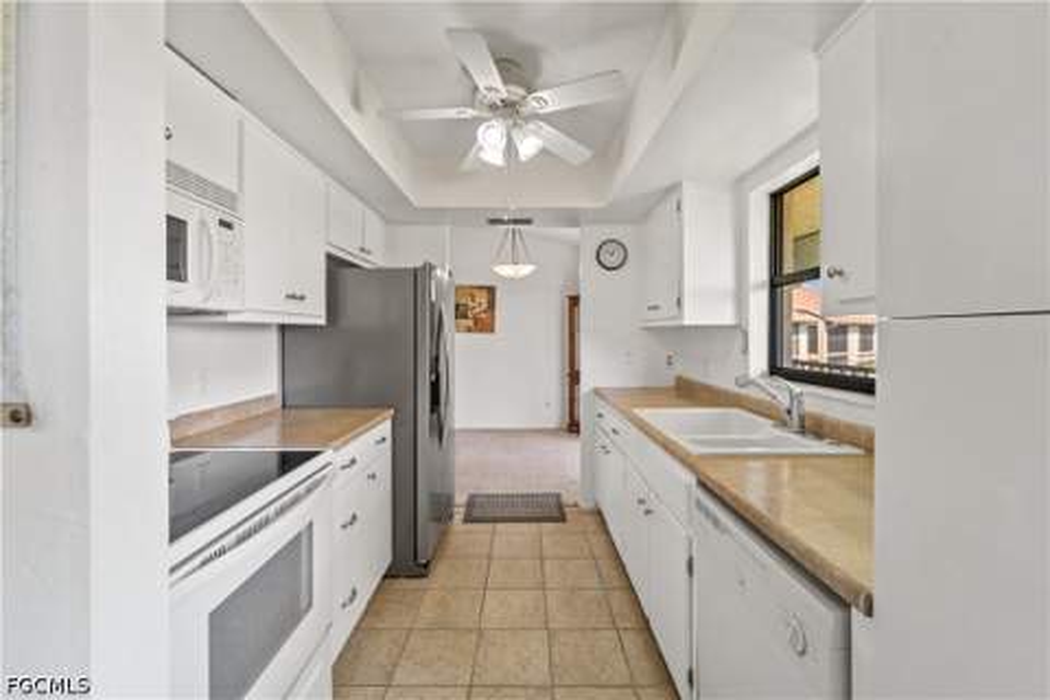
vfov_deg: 81.2
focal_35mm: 14
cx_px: 525
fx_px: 408
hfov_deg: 104.3
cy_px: 350
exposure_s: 1/6
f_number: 8
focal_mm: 14
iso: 250
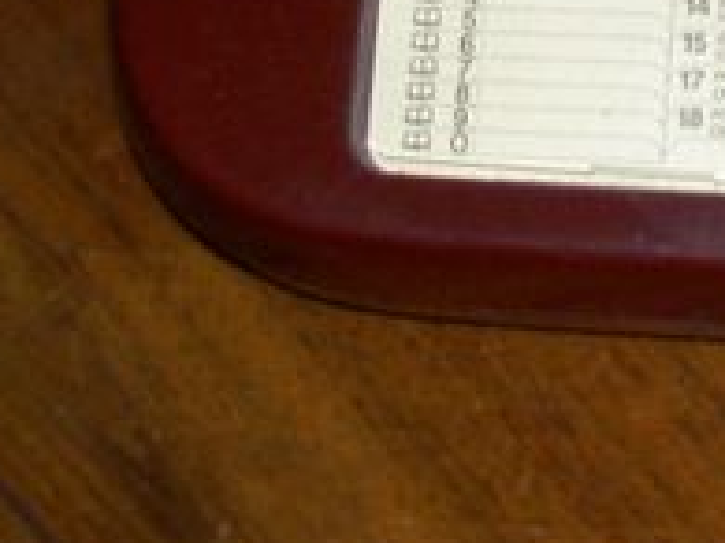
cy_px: -208
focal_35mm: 200
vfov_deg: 7.3
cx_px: 1026
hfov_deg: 9.7
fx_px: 4186
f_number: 2.8
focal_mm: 8
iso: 100
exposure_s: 1/60
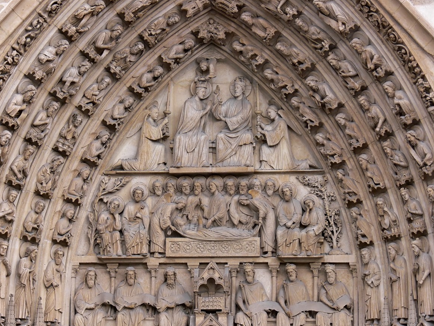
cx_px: 211
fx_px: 1567
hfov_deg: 15.8
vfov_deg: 11.9
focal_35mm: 125
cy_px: 166
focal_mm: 25.4
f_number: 4.5
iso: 100
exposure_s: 1/160
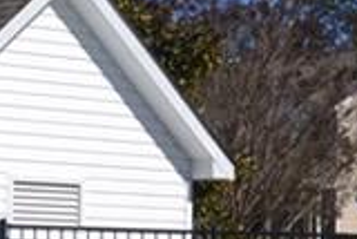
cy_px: 239
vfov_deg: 7.1
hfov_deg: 9.6
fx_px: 1906
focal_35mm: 192
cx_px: -469
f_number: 9
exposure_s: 1/320
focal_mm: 20
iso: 100
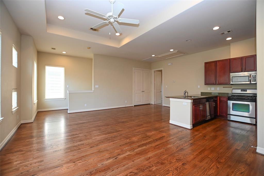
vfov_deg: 77.3
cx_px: 132
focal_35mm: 15
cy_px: 88
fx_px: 110
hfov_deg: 100.4
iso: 400
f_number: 3.5
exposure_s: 1/125
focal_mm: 10
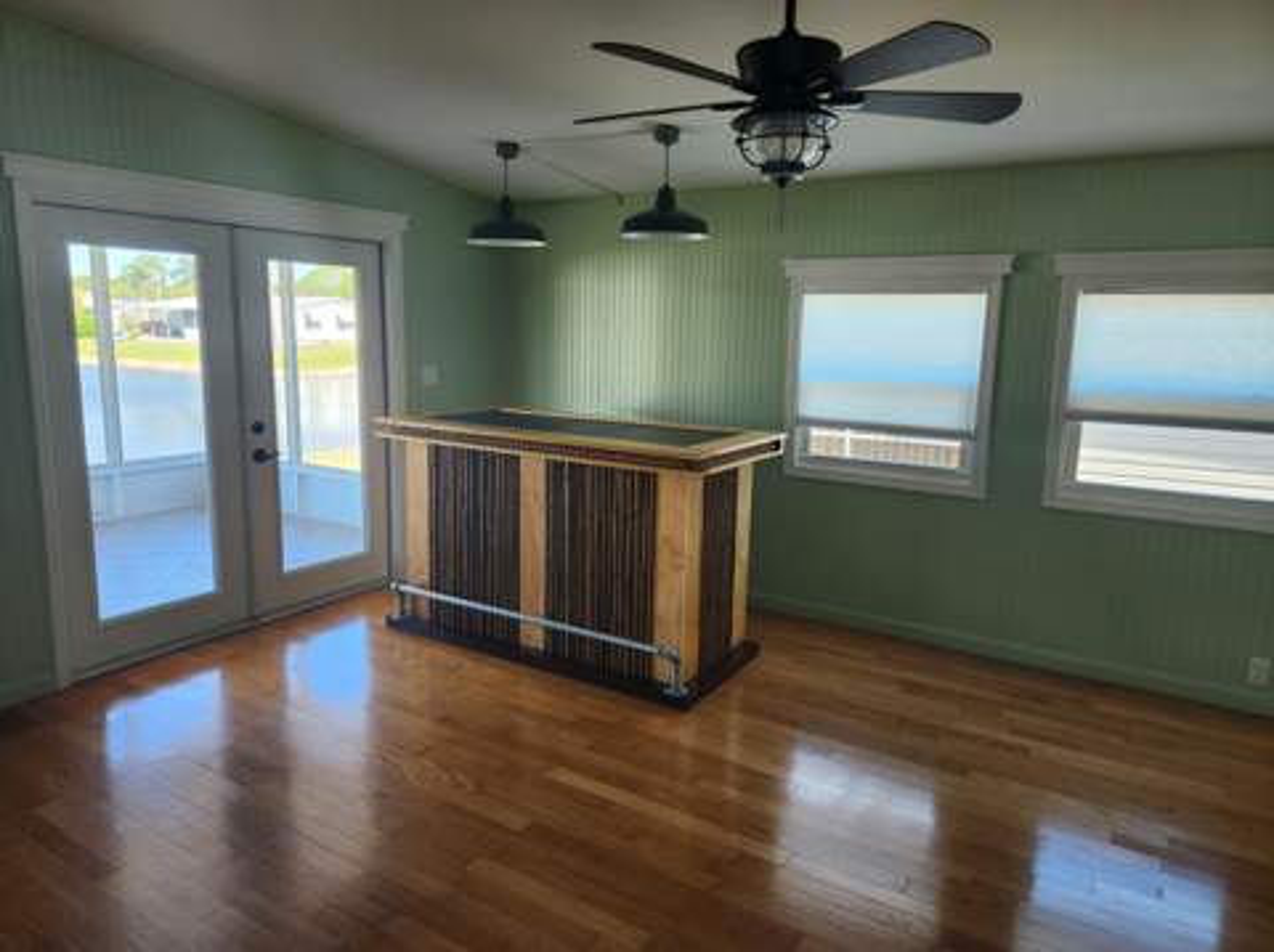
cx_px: 637
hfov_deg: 74.0
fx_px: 846
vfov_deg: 58.8
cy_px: 476
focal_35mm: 23
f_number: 1.8
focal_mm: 5.4
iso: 80
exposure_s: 1/120
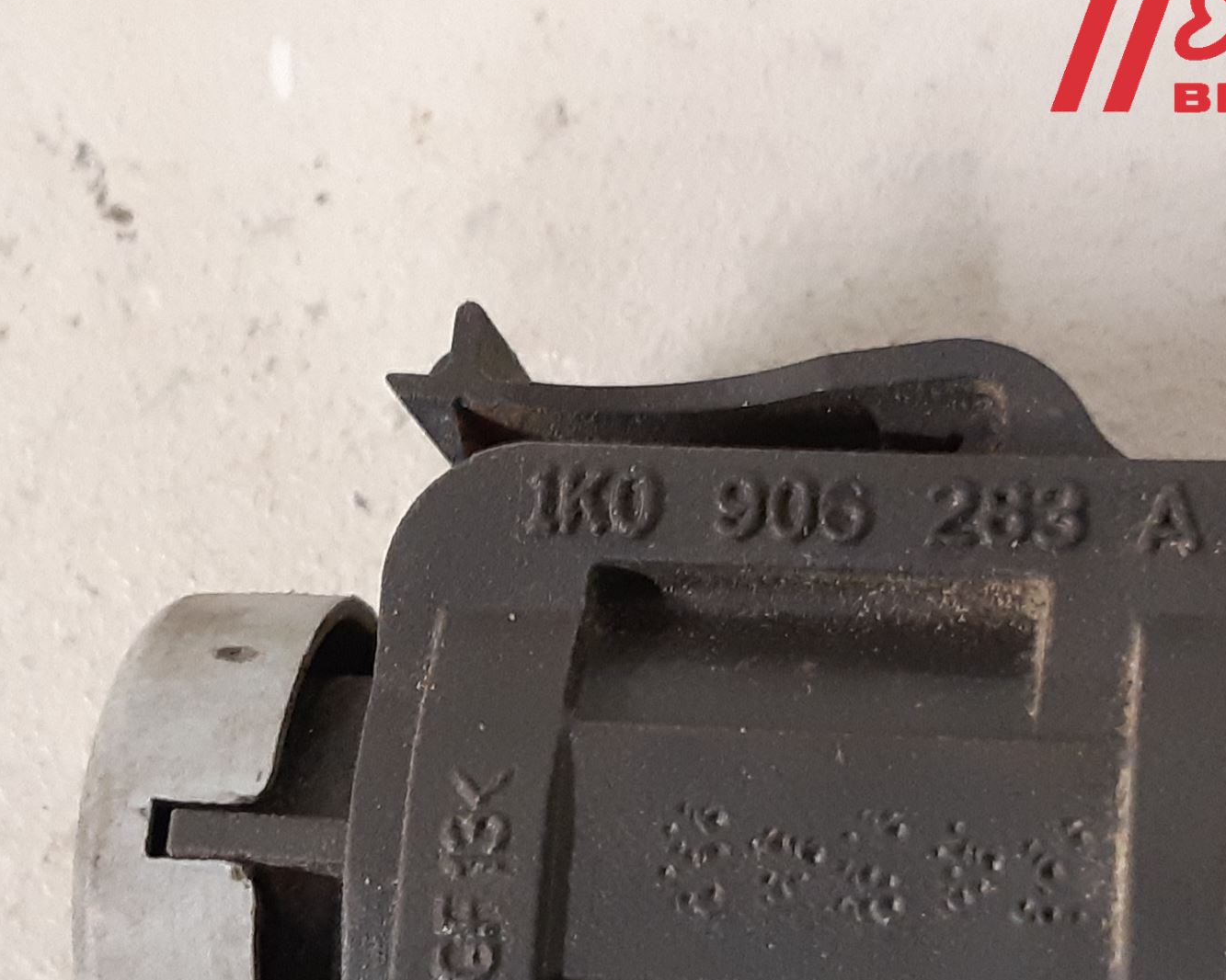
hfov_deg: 46.8
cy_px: 663
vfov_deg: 37.8
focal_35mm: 39
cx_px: 673
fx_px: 1415
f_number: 1.7
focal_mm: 3.93
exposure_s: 1/25
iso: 250
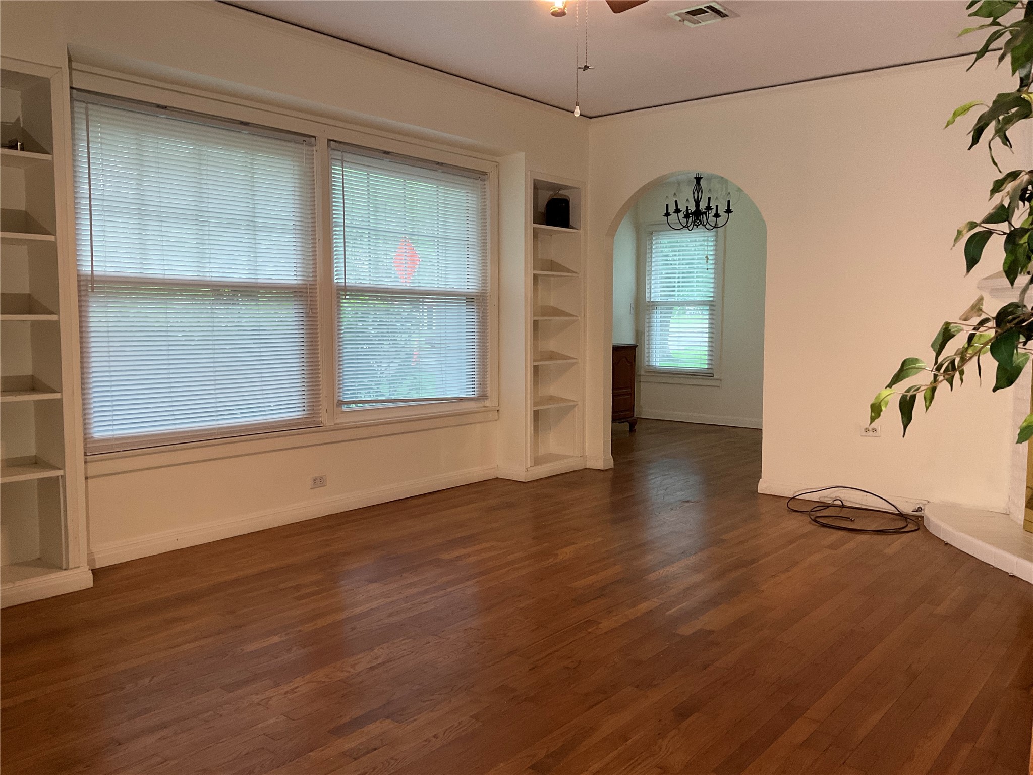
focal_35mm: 29
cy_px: 388
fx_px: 865
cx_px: 516
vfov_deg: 48.2
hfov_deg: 61.7
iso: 125
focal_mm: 3
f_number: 1.8
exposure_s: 1/60
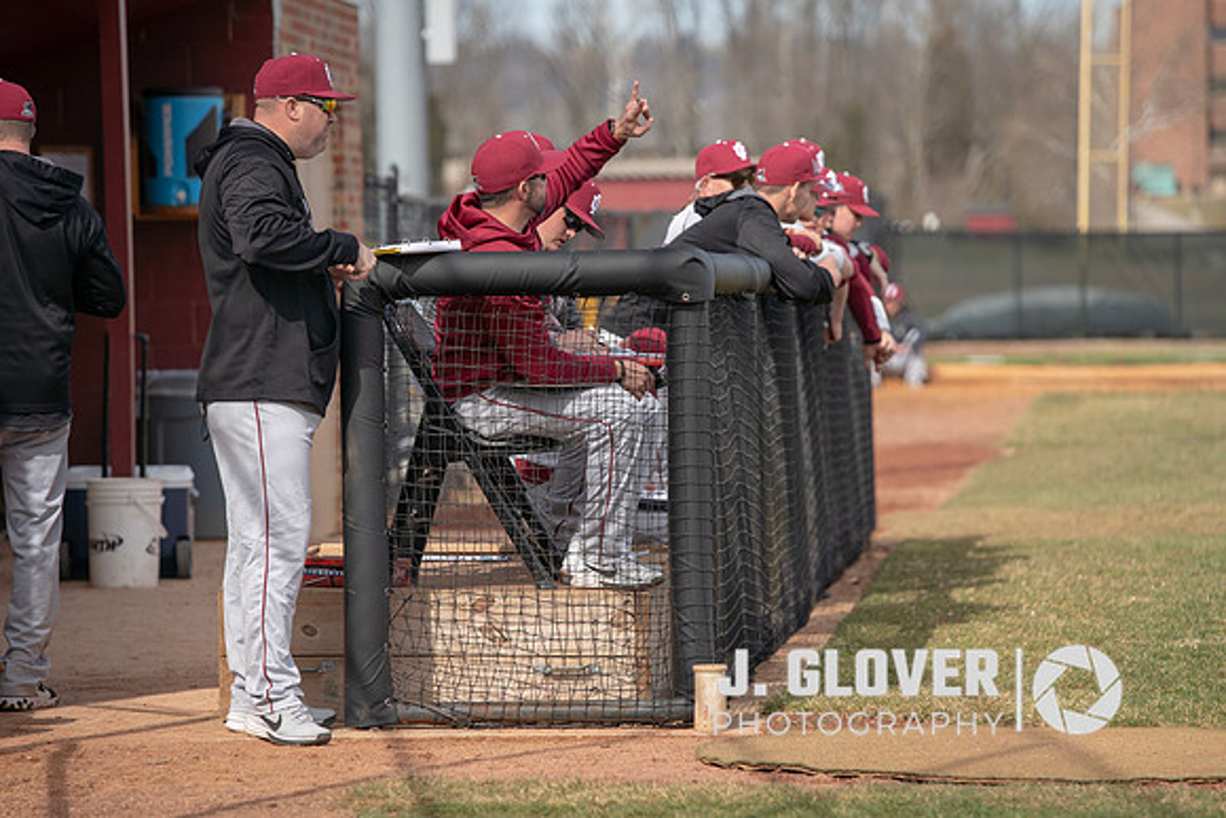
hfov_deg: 10.3
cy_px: 409
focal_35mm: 200
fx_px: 6812
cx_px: 613
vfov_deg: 6.9
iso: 250
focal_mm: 200
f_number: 4
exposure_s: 1/640
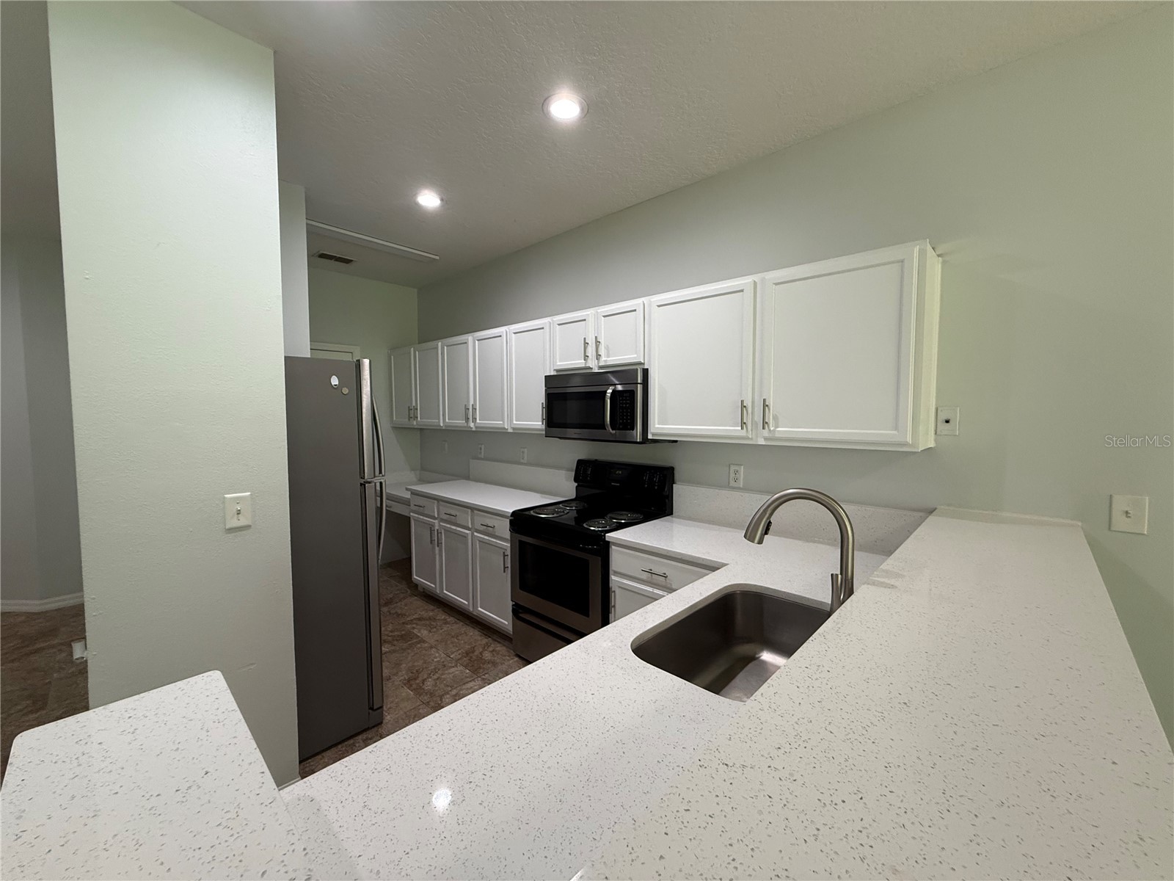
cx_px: 587
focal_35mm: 14
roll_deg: -0.2
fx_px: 475
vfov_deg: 85.7
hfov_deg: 102.1
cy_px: 440
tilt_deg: -3.4
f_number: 2.2
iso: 320
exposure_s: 1/120
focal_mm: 2.22
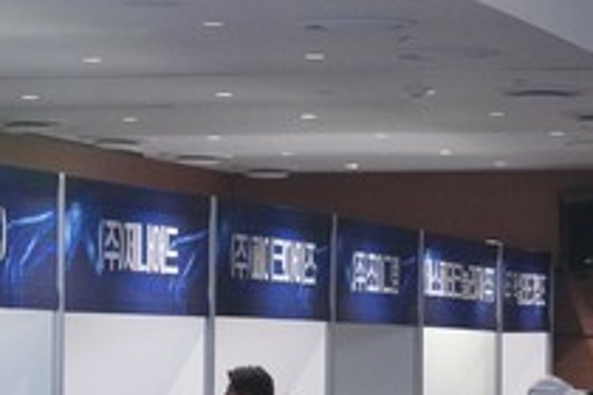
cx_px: 23
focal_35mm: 217
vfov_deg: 6.3
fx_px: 3574
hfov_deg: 9.4
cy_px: 474
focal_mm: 76
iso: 10000
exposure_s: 1/160
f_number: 8
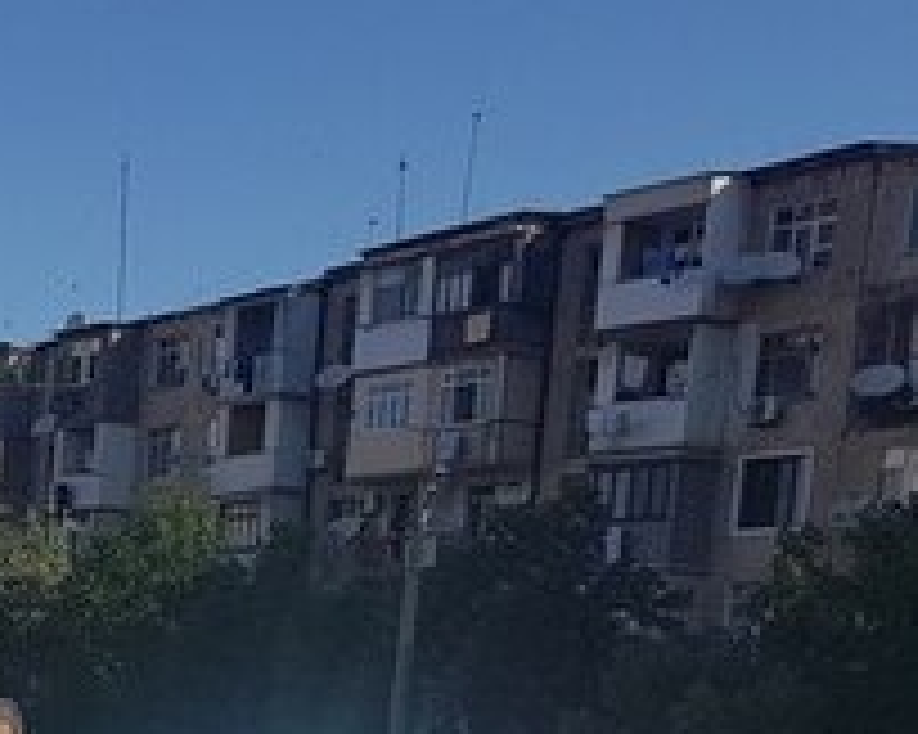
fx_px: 2227
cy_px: 1092
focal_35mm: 82
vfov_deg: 17.0
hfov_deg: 21.9
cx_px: -130
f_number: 1.7
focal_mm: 4.2
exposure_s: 1/3664
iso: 40
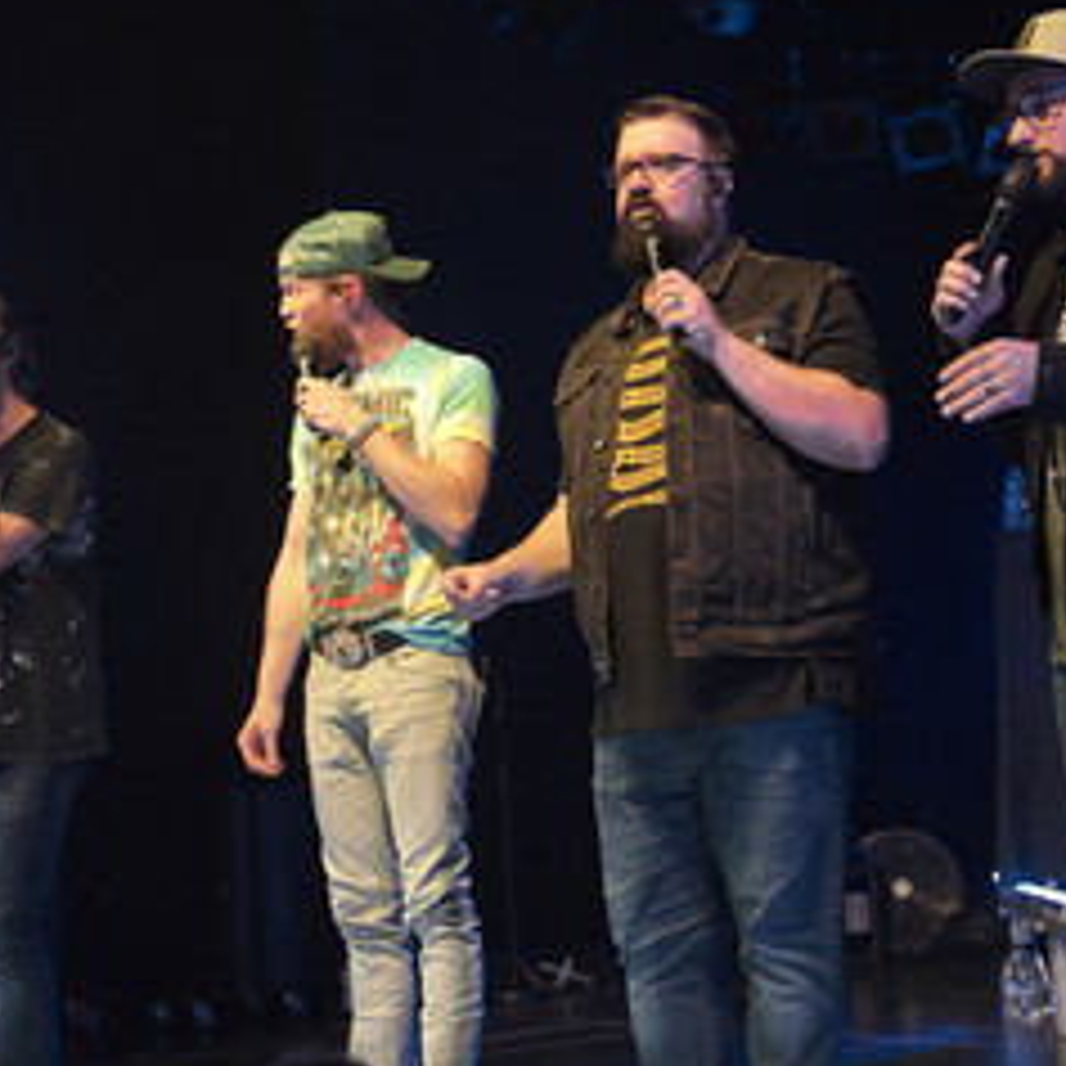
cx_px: 488
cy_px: 576
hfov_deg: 24.3
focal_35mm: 71
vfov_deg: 24.3
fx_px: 2474
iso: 3200
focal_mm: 44
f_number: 2.8
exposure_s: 1/400
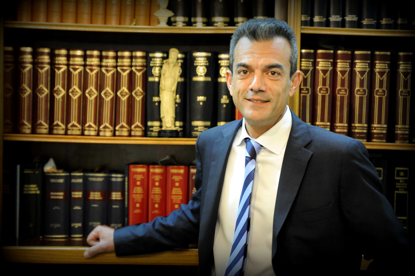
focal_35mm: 70
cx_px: 208
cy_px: 138
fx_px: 806
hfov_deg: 28.9
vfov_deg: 19.4
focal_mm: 70
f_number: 2.8
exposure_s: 1/60
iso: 3200
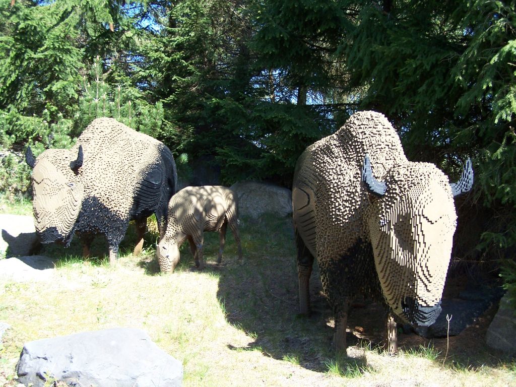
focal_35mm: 43
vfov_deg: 33.6
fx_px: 641
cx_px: 258
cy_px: 194
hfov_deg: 43.9
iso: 80
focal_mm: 7.1
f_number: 2.9
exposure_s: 1/250
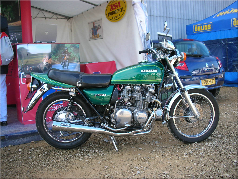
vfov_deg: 40.7
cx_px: 119
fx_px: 241
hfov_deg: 52.6
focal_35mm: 35
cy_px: 90
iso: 50
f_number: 3
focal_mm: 5.8
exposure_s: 1/136
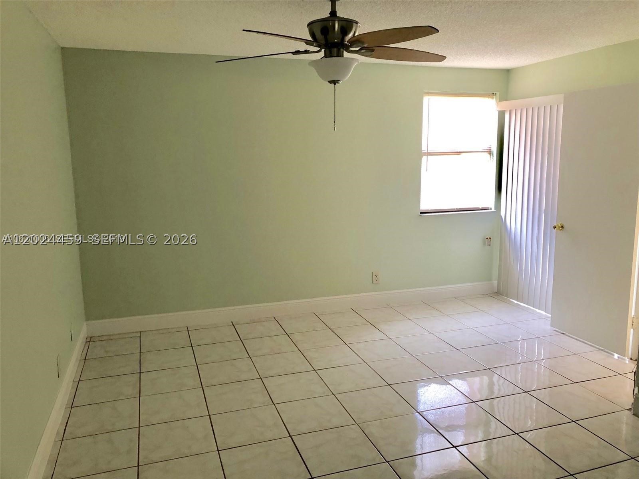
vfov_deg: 49.7
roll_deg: +0.7
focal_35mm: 28
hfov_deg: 63.4
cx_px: 320
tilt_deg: -8.3
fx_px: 517
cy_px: 240
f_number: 1.8
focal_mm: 4
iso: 32
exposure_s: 1/30
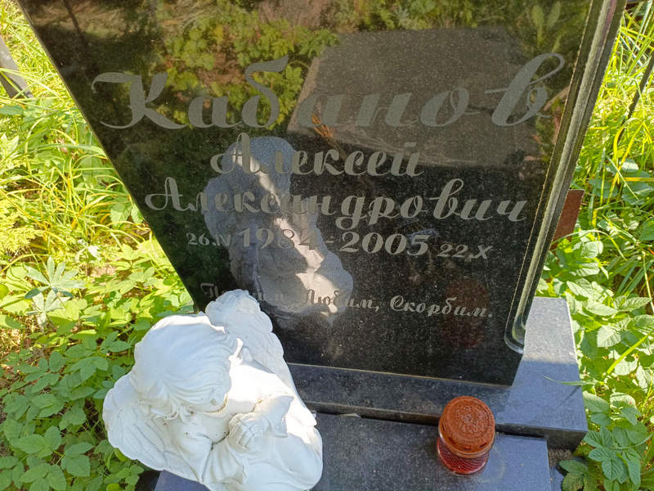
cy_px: 246
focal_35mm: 25
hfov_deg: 69.4
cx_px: 327
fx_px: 472
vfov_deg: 54.9
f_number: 1.69
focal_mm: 4.76
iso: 112
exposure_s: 1/201
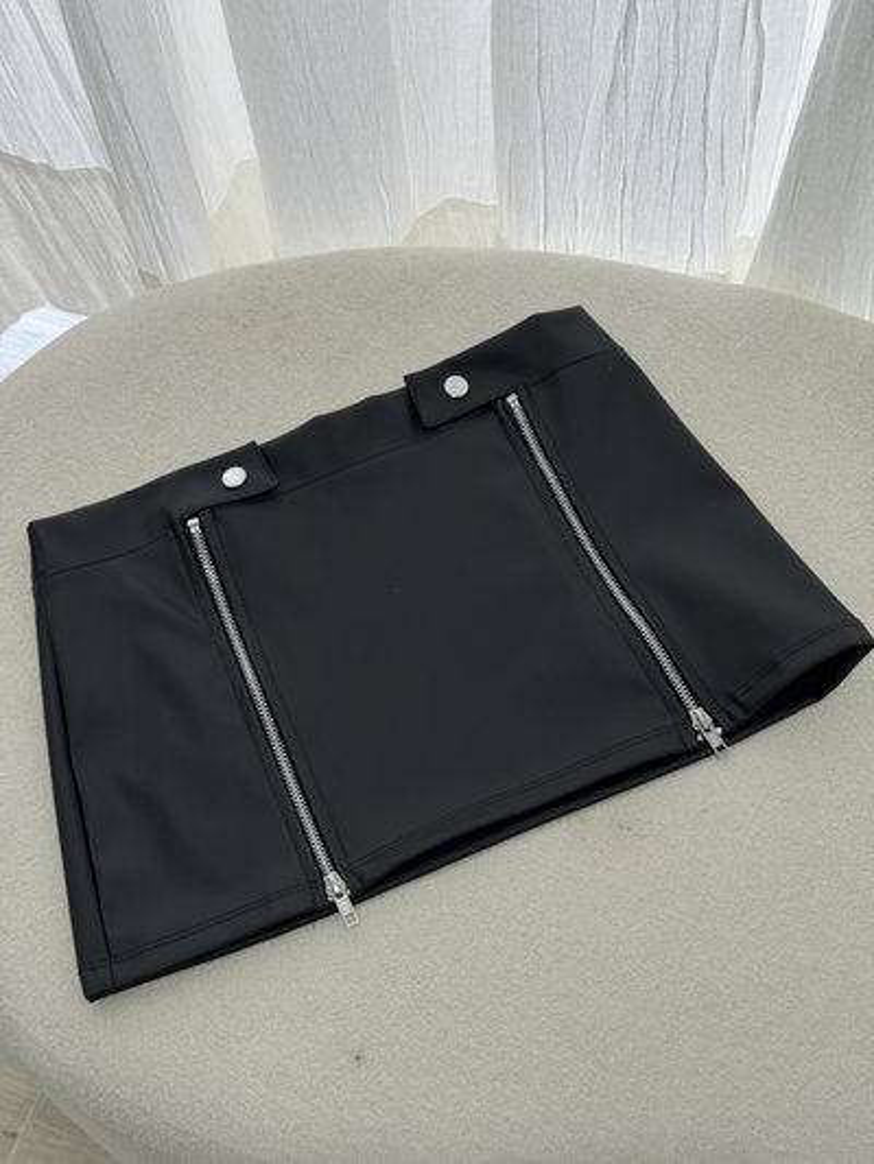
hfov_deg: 30.3
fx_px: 1615
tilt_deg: -63.1
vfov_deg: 39.6
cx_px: 437
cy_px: 582
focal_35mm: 48
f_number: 1.78
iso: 50
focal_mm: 6.76
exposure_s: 1/100
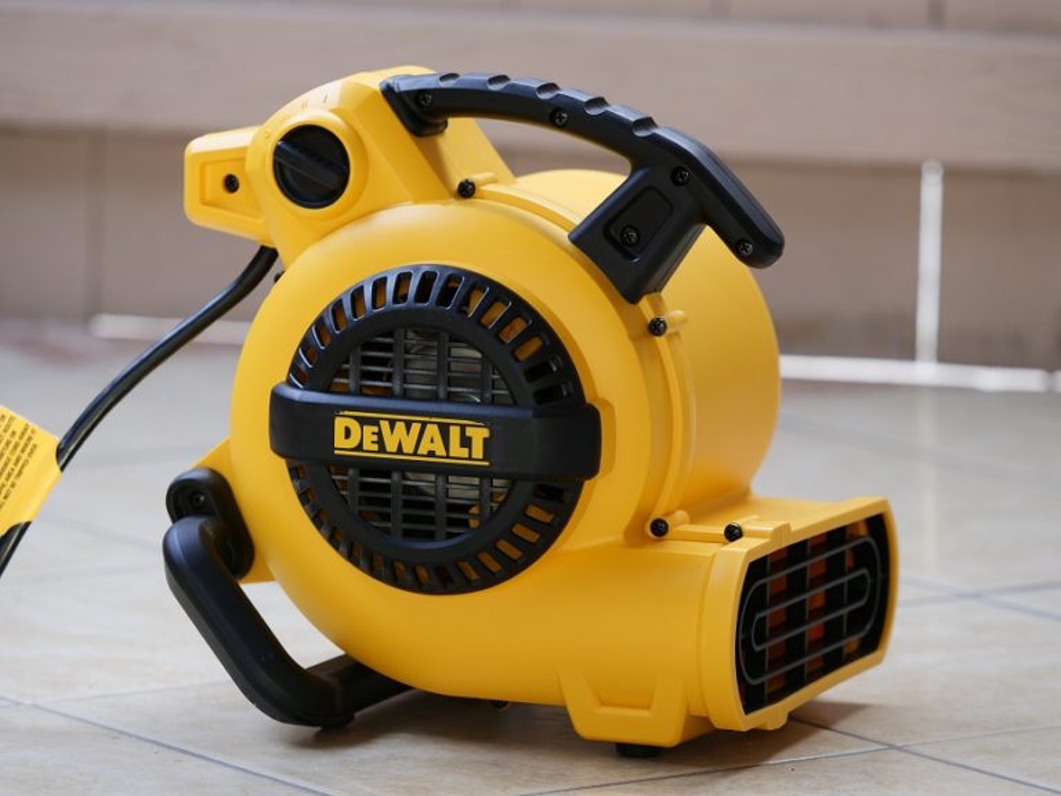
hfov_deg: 8.6
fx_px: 7050
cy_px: 398
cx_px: 530
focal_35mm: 230
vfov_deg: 6.5
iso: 200
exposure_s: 1/50
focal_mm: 115
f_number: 2.8
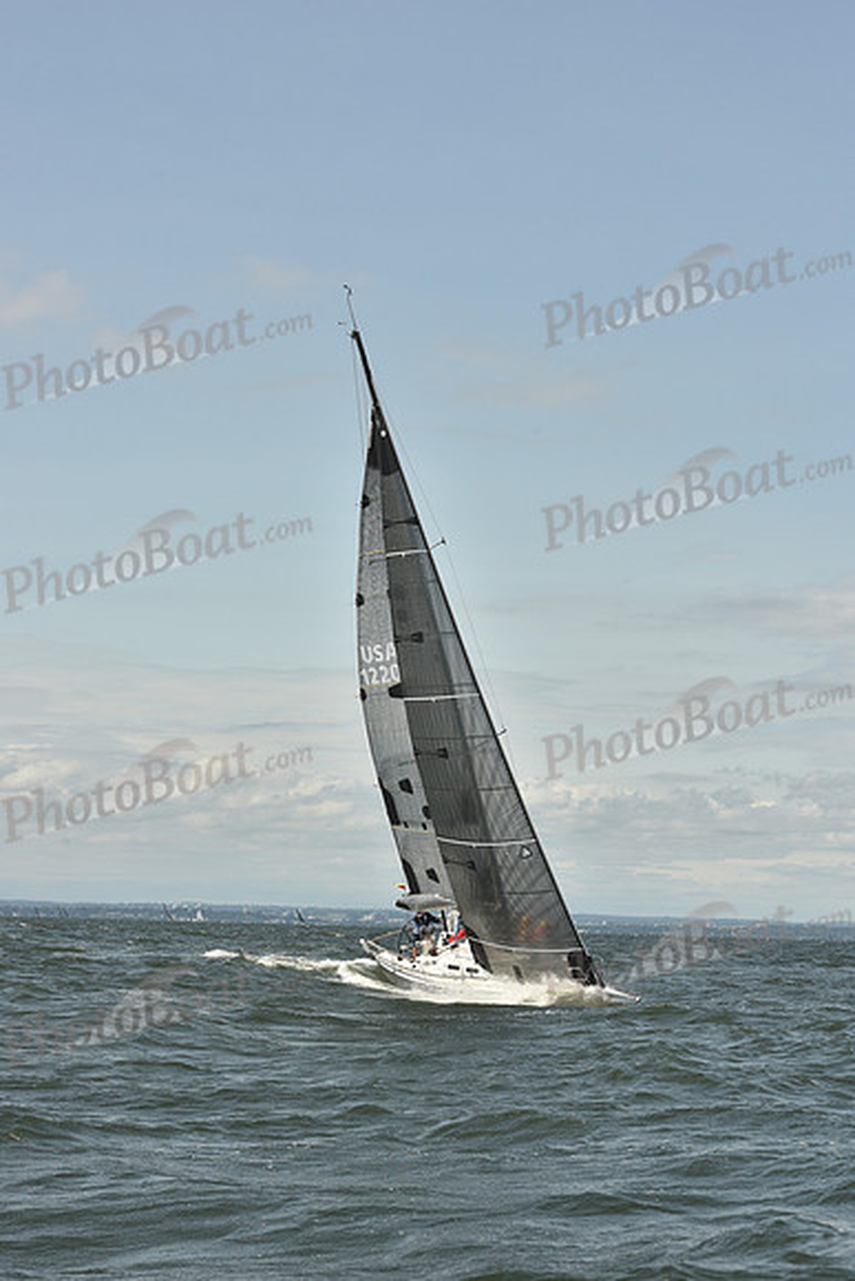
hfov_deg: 16.7
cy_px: 640
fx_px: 2919
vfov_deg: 24.8
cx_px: 428
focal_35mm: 82
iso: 250
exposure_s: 1/800
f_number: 9
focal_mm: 82
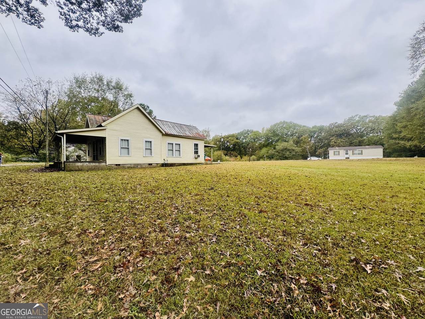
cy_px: 160
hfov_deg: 102.1
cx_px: 212
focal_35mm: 14
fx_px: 172
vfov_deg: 85.7
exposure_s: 1/156
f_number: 2.2
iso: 40
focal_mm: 2.22
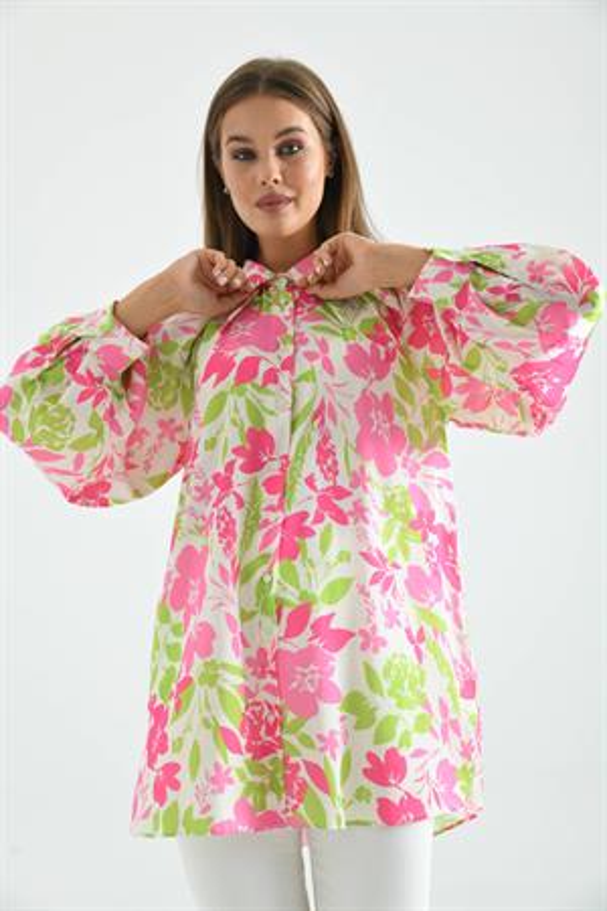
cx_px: 304
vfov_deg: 39.6
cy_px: 456
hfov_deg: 27.0
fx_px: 1264
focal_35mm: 50
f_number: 6.3
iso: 100
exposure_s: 1/125
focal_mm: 50
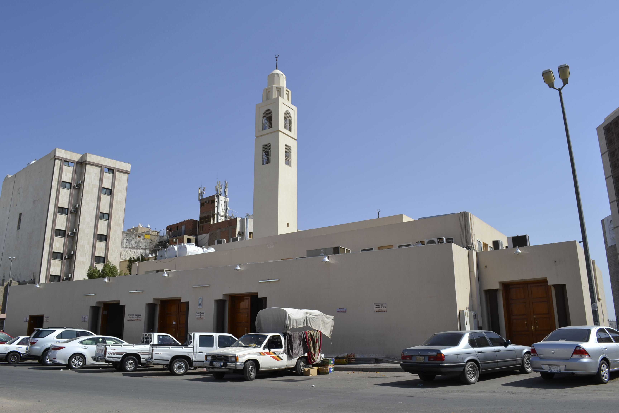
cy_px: 206
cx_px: 310
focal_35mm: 27
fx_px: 464
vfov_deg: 47.9
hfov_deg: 67.4
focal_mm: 18
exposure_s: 1/250
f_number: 8
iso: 100
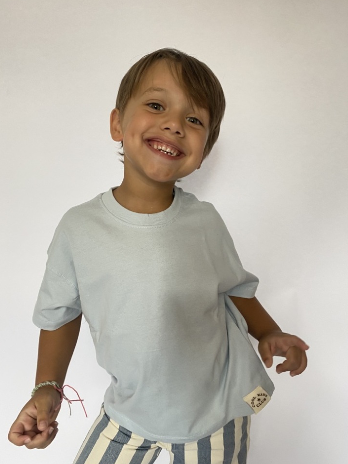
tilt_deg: -6.2
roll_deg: +0.3
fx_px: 389
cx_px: 161
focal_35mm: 29
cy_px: 229
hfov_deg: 48.2
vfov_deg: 61.7
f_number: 1.8
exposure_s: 1/87
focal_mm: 4.25
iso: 125
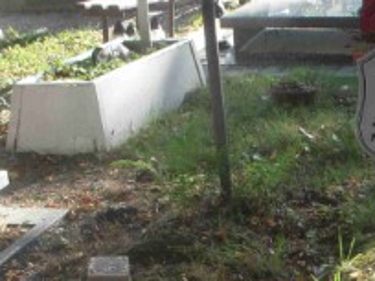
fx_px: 1289
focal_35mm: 119
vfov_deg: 12.3
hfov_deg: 16.1
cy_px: 301
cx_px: 403
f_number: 3.3
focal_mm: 6.3
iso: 100
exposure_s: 1/125
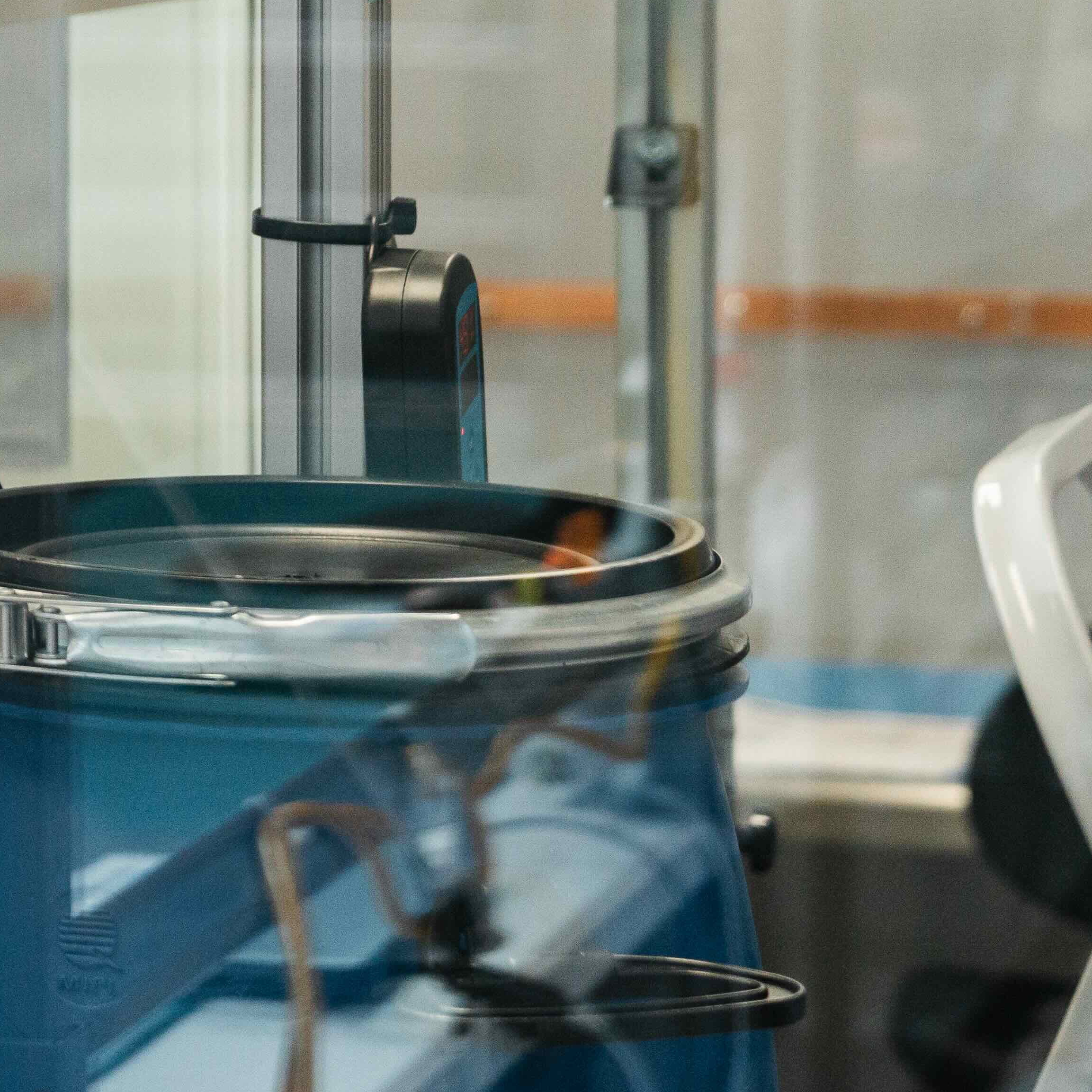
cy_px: 22
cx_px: -960
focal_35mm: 172
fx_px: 6139
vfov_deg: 10.1
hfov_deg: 9.6
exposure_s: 1/125
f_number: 3.5
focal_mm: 50
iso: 800
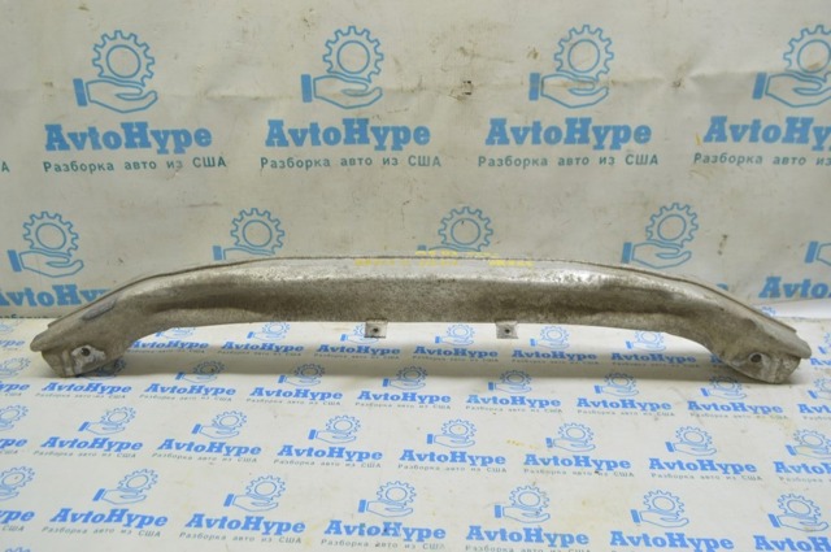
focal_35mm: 30
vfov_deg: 43.5
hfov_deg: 62.0
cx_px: 416
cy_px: 276
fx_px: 692
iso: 400
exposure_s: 1/20
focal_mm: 20
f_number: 5.6
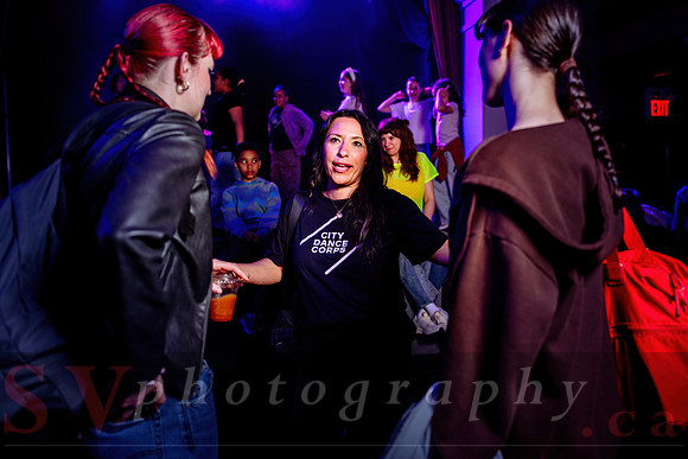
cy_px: 230
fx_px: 593
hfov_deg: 60.3
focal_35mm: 31
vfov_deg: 42.3
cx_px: 344
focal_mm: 31
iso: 800
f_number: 2.5
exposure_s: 1/100
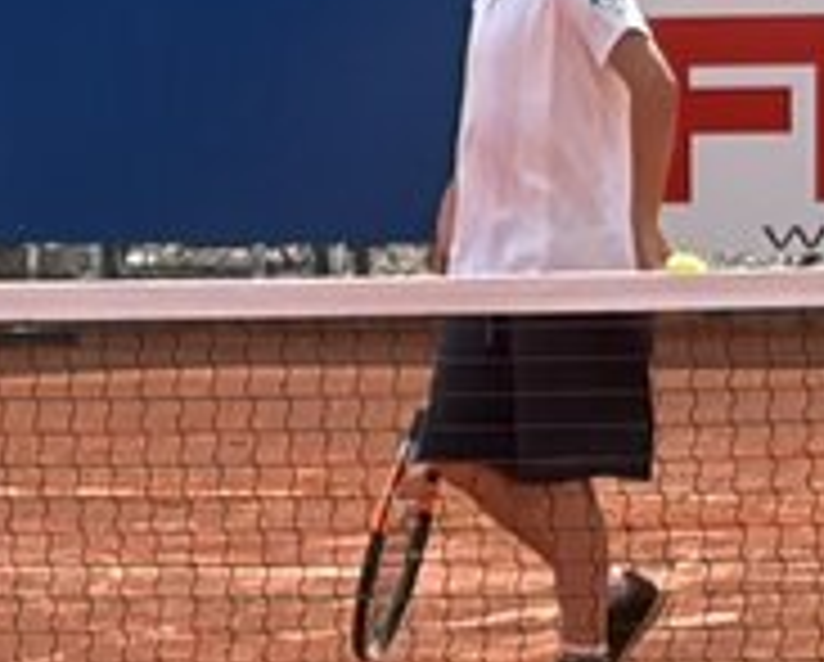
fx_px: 9477
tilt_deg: -7.5
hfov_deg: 4.9
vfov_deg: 4.0
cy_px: 968
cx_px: -365
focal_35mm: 388
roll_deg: +1.0
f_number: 1.6
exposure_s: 1/2283
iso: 32
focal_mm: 5.96
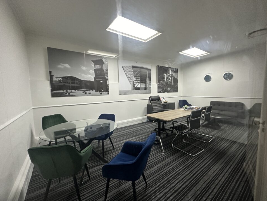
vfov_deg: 81.7
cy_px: 102
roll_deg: +0.2
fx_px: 116
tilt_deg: -4.3
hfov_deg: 98.2
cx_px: 137
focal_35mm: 15
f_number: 2.2
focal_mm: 2.22
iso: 320
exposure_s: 1/50
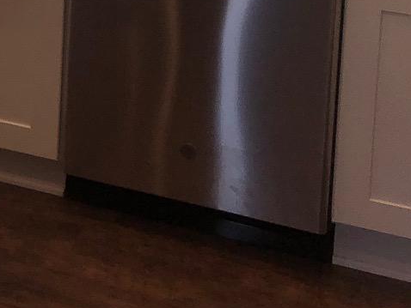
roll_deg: -0.7
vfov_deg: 11.5
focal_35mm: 118
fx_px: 1402
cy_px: -269
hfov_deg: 14.8
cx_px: -310
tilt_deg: -5.6
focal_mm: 3.99
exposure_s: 1/138
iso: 20
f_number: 1.8
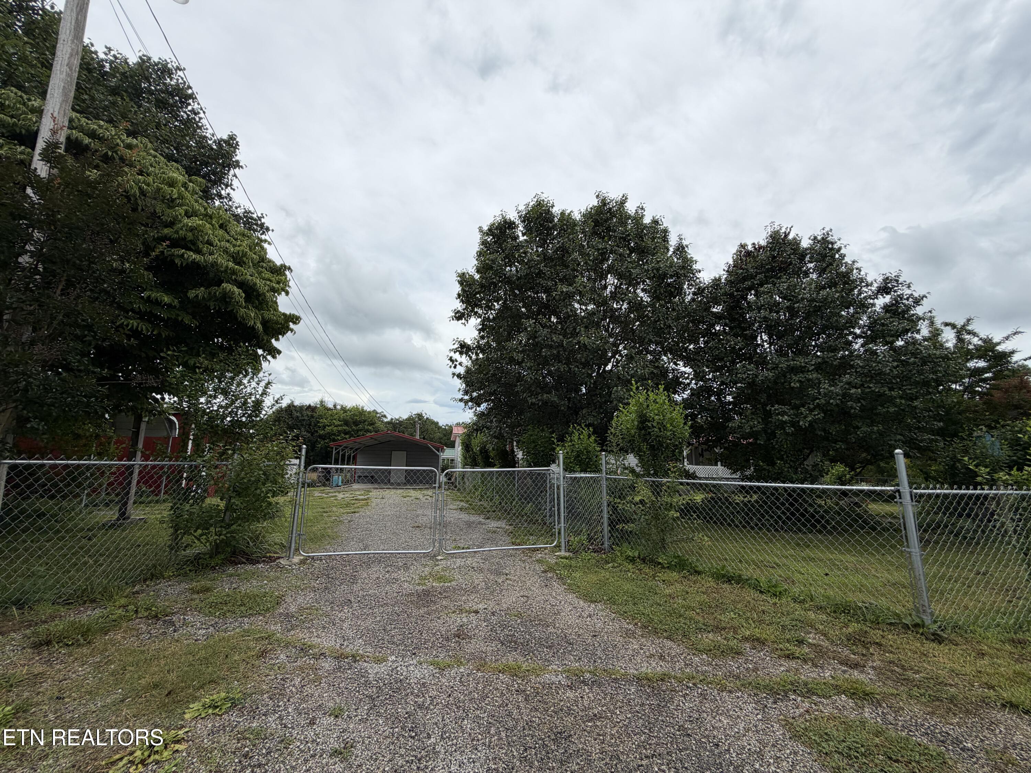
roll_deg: -0.5
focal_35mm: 14
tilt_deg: +10.3
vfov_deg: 85.7
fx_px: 417
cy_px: 386
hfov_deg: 102.1
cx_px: 516
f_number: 2.2
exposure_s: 1/1235
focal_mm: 2.22
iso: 20
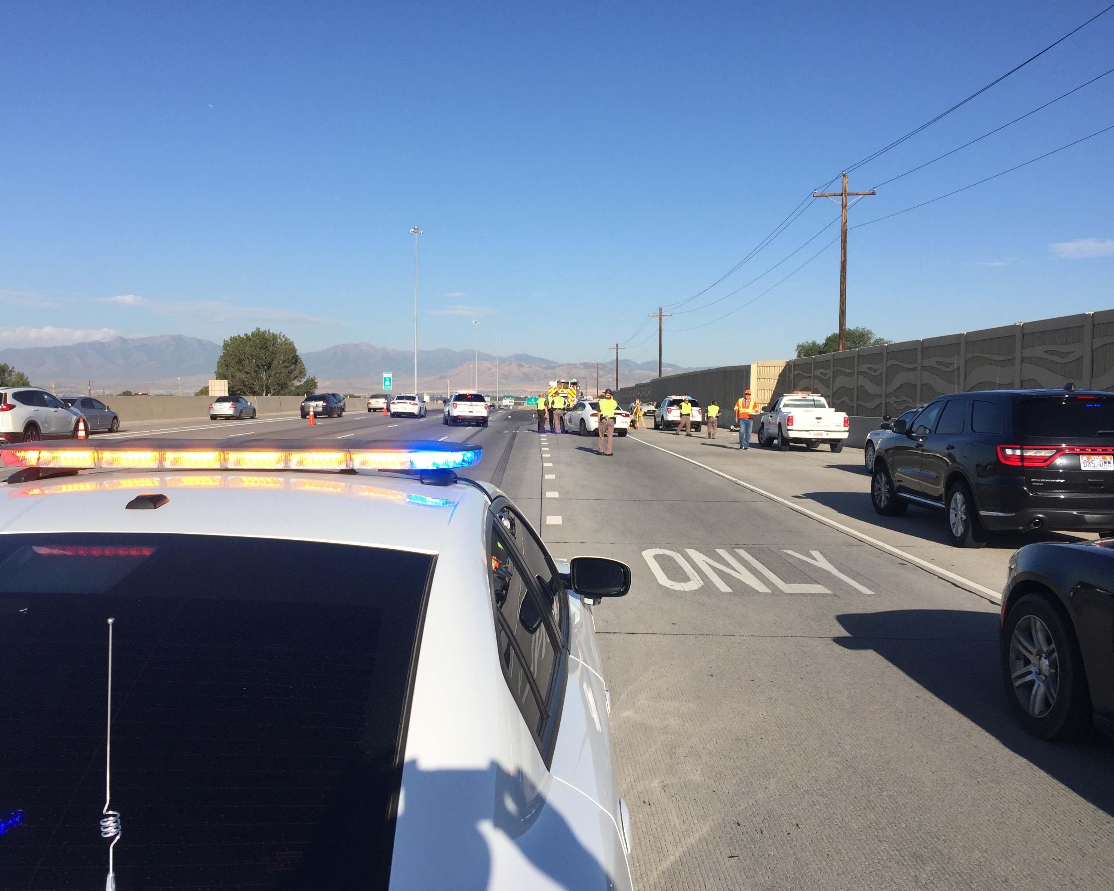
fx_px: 1022
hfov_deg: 57.1
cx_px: 516
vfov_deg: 47.1
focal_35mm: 31
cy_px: 450
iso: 32
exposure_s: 1/2475
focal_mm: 4.15
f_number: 2.2
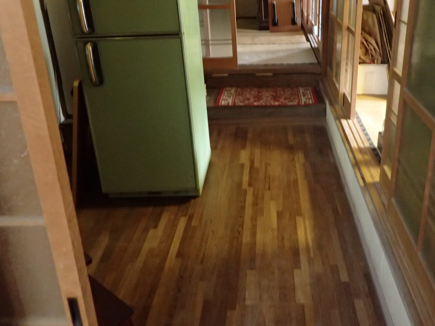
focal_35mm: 33
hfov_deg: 54.9
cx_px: 264
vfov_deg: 42.5
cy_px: 114
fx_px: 415
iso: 800
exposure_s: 1/20
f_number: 2
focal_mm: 4.5
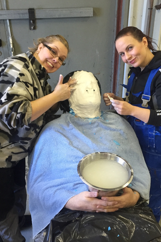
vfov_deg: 47.4
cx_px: 86
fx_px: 275
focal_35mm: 41
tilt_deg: -32.0
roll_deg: -0.4
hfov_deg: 32.6
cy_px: 120
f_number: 2.2
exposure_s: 1/30
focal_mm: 4.15
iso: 125
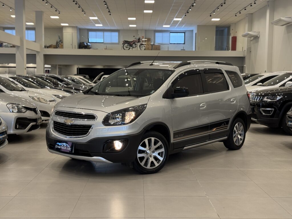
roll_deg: -0.1
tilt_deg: -3.7
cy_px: 110
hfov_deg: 39.7
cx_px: 146
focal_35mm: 48
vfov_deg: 30.3
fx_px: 405
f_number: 1.78
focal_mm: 6.76
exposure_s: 1/60
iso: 125
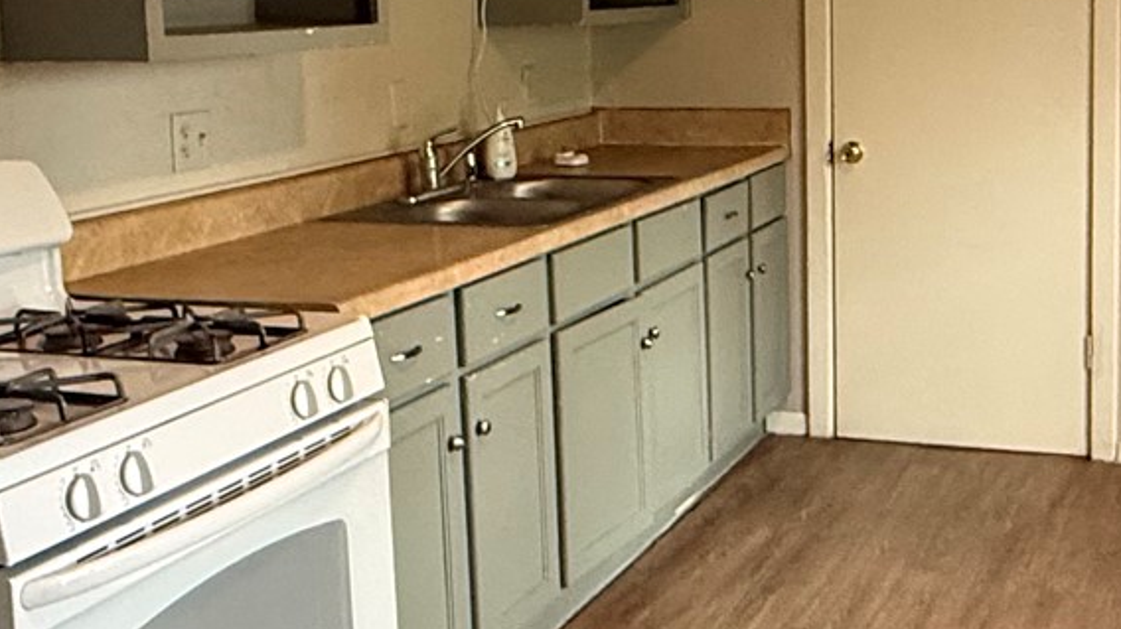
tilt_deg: -5.8
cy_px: 160
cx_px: 770
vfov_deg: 21.6
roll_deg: +0.6
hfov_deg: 37.4
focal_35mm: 55
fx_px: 1634
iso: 400
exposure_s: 1/60
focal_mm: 2.22
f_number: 2.2
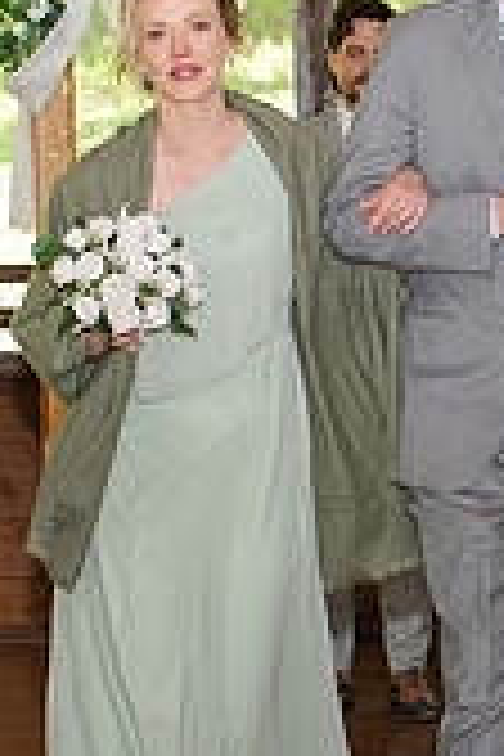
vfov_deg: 10.4
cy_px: 445
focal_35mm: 197
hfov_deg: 6.9
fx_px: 4137
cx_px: 646
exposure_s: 1/200
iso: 160
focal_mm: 35
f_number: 3.2
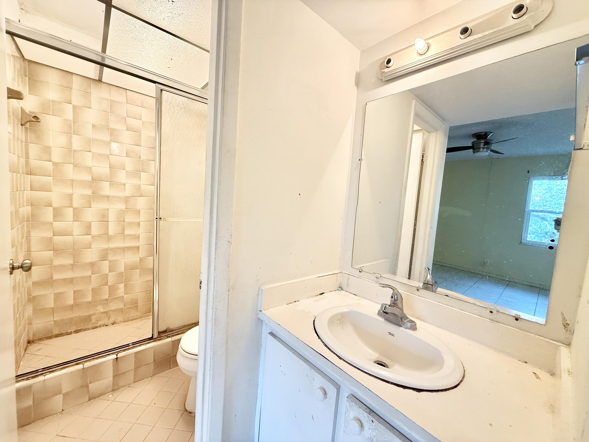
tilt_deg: -4.0
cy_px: 221
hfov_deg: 102.1
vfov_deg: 85.7
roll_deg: -4.7
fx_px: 238
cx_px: 294
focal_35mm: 14
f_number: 2.2
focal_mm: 2.22
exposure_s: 1/60
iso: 200
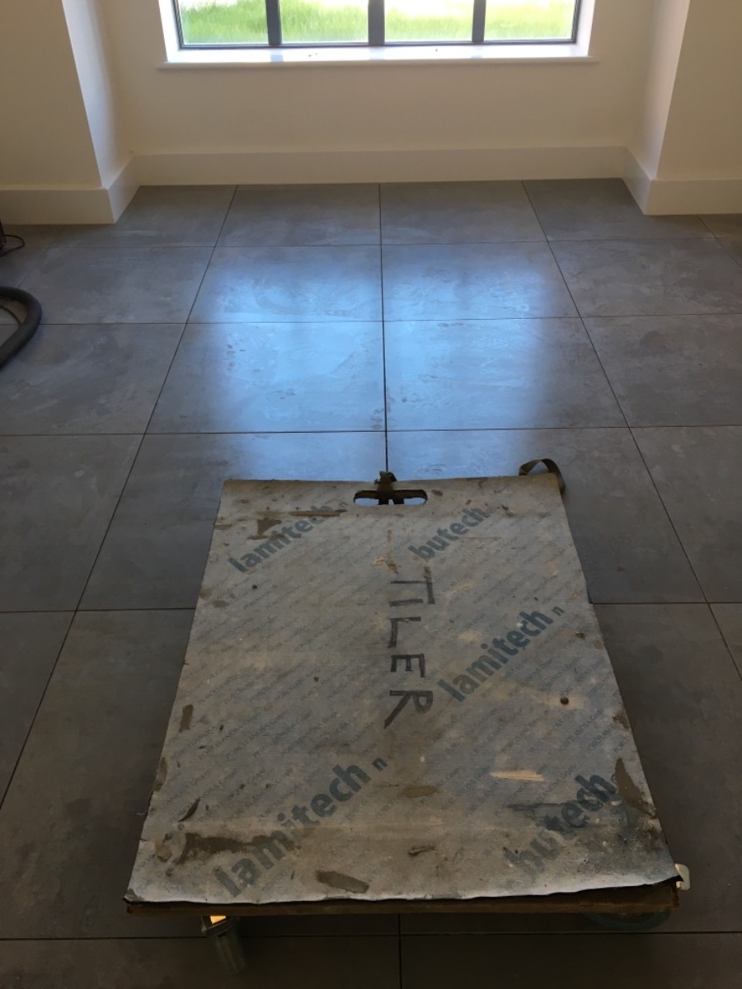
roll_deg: +1.1
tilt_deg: -37.7
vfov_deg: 61.7
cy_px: 494
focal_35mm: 29
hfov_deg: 48.2
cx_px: 371
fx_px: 829
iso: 25
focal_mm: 4.15
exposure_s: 1/33
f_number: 2.2
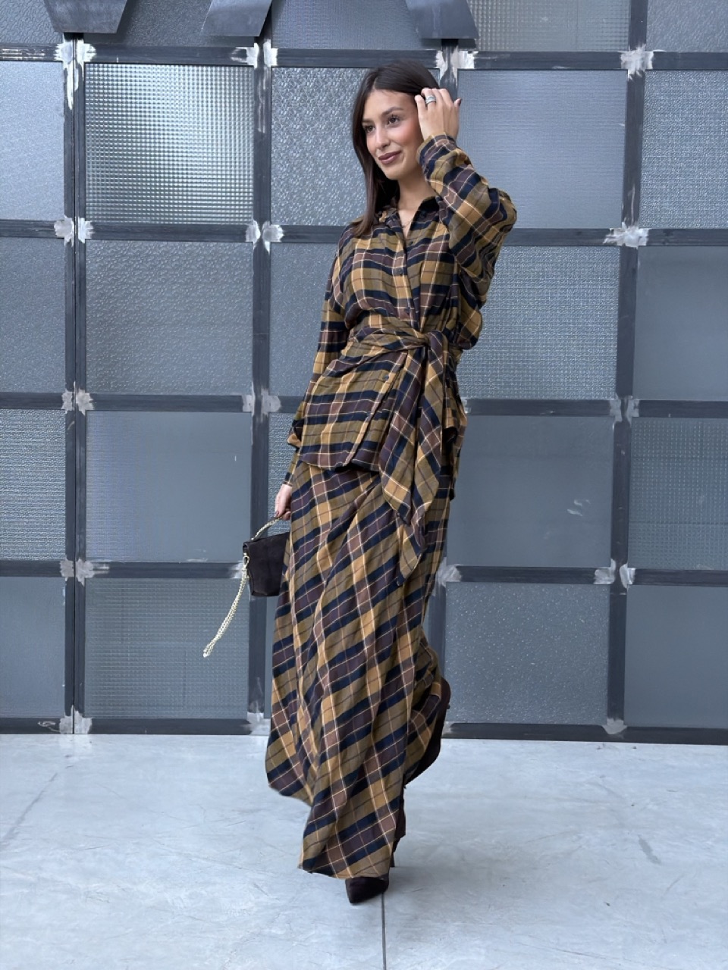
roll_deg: -0.8
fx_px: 1346
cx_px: 364
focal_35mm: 48
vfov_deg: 39.7
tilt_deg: -3.7
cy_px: 485
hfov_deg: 30.3
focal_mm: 6.76
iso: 500
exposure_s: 1/121
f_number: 1.78
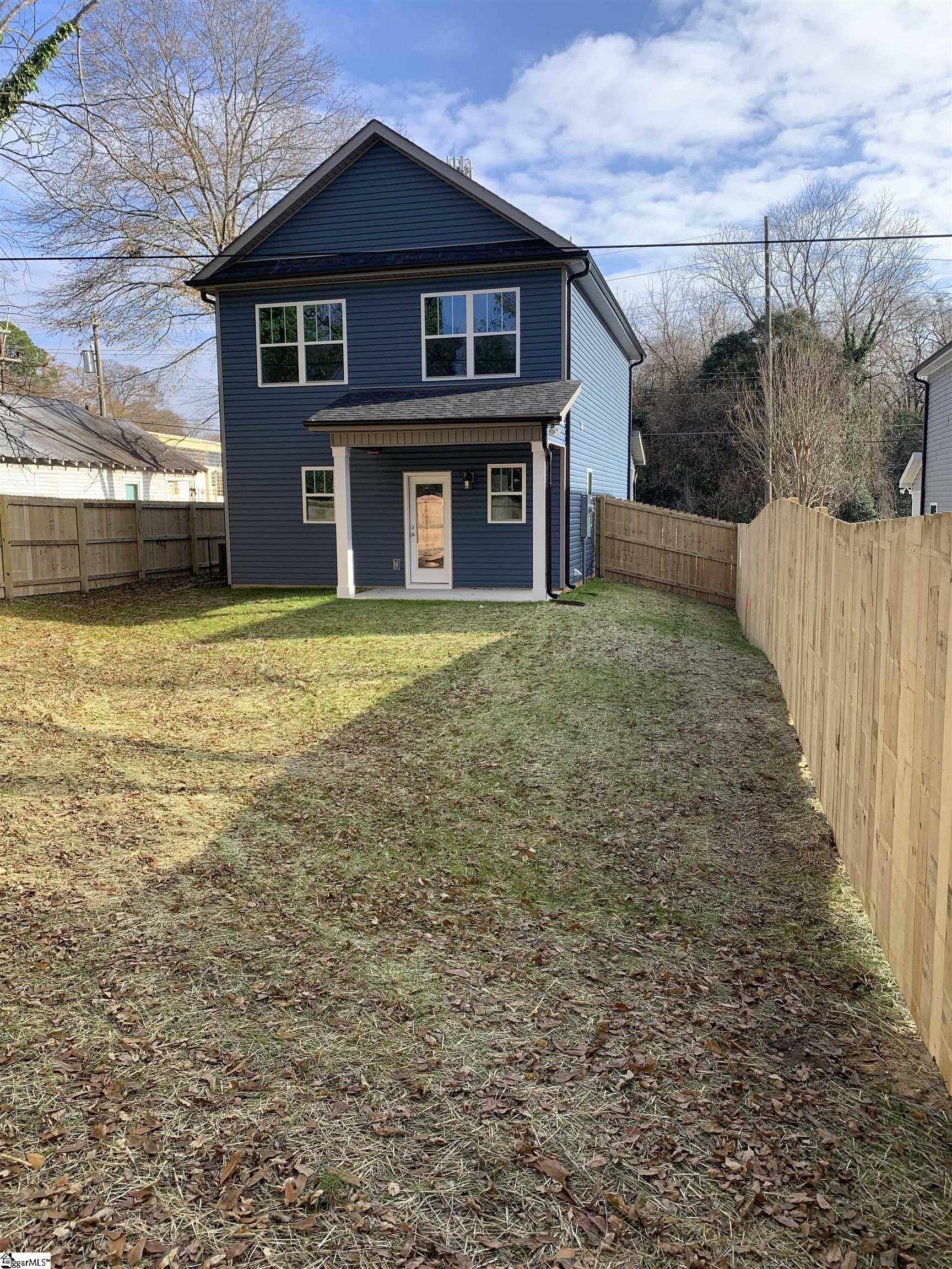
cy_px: 634
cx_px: 476
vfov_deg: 67.3
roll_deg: +1.5
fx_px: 953
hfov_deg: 53.1
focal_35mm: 26
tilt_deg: -5.8
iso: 25
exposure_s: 1/871
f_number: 1.8
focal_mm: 4.25
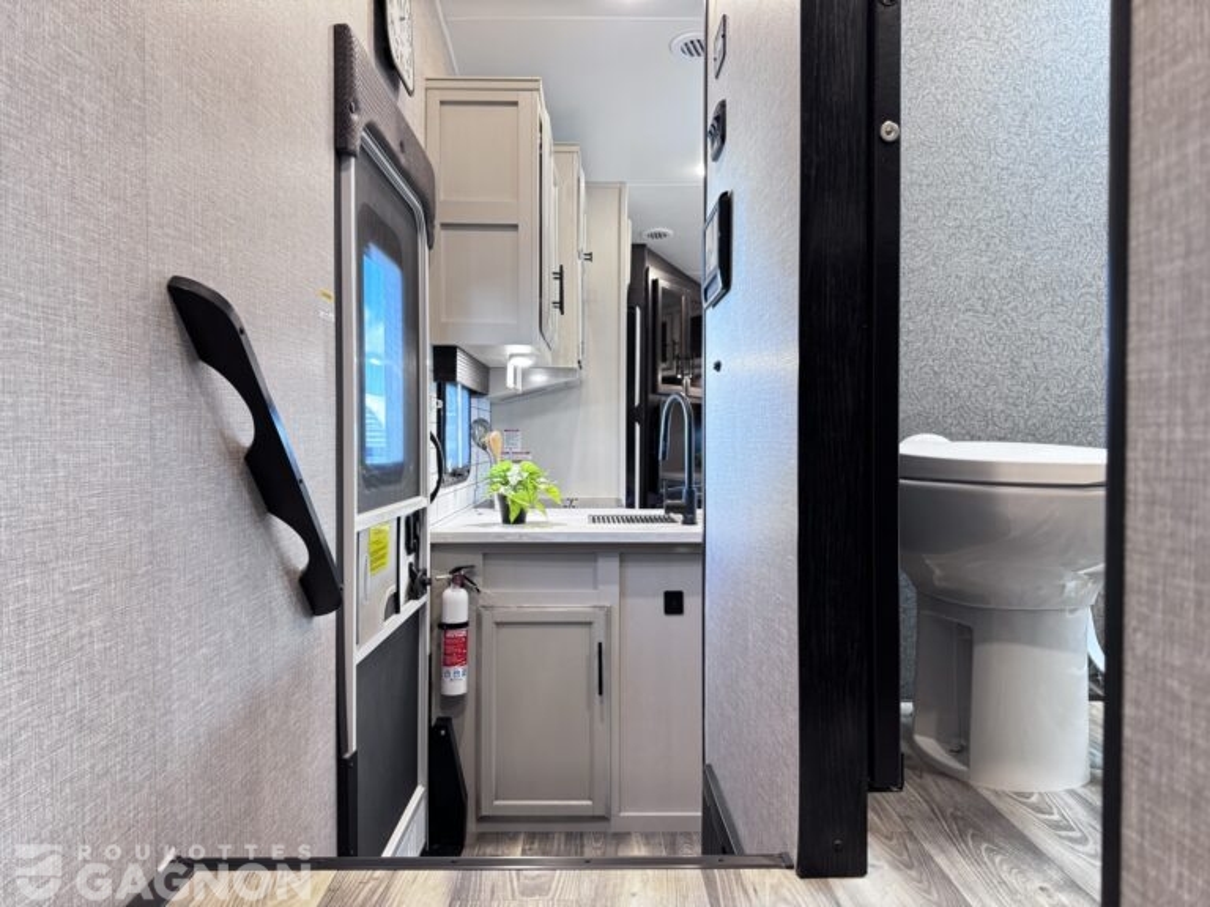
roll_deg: +0.1
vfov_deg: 56.8
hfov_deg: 71.6
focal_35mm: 24
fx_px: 839
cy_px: 454
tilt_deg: -0.4
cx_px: 605
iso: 400
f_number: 1.78
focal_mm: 6.76
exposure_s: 1/60
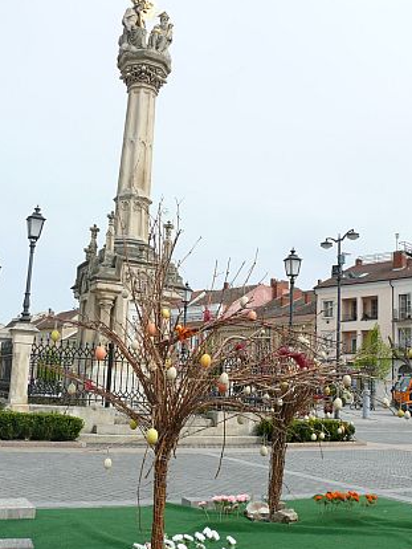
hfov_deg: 37.8
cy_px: 269
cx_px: 199
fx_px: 602
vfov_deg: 48.9
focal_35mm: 38
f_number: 5.6
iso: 100
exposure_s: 1/400
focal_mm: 7.4
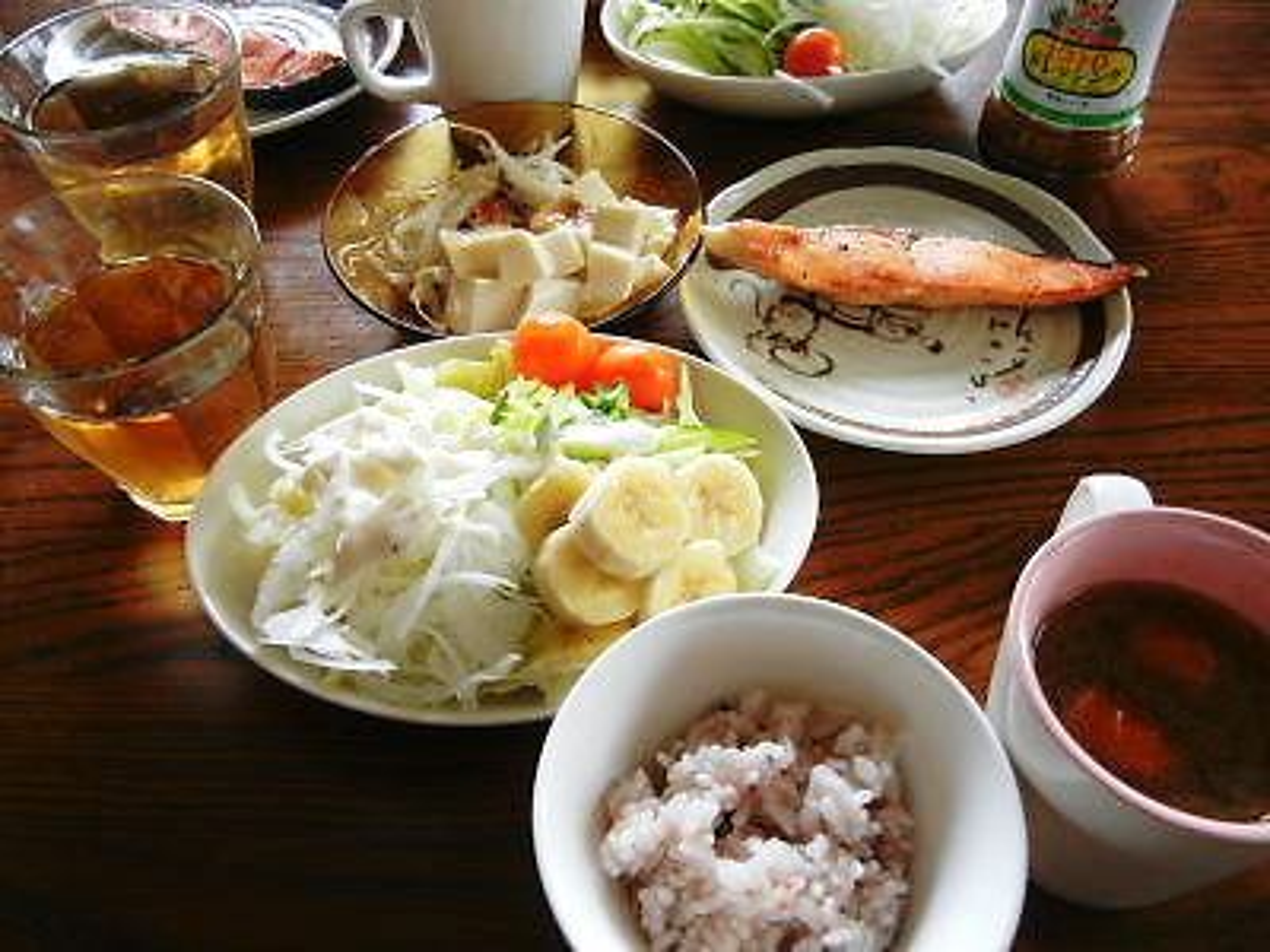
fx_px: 1101
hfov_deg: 60.0
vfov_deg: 46.8
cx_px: 635
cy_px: 476
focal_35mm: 30
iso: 173
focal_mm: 5.4
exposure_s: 1/30
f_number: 3.5
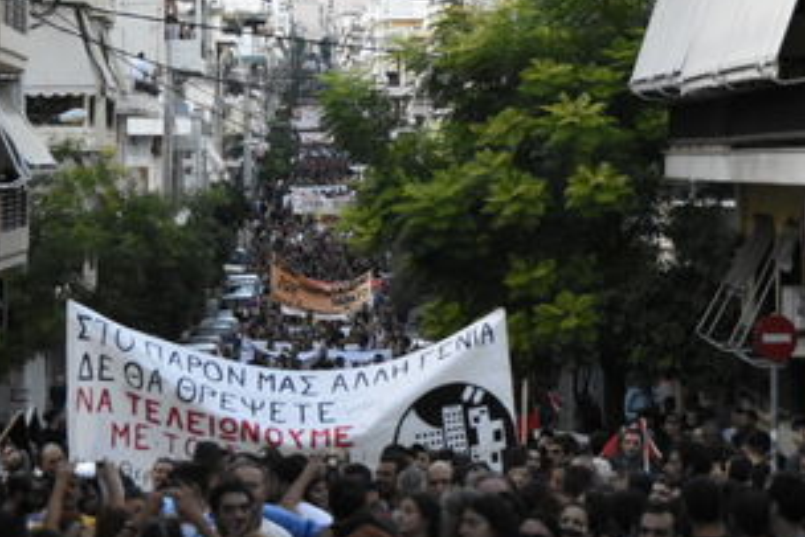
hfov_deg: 14.3
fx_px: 3199
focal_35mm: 143
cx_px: 294
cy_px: 95
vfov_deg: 9.6
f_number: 2.8
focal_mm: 46
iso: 3200
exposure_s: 1/1000
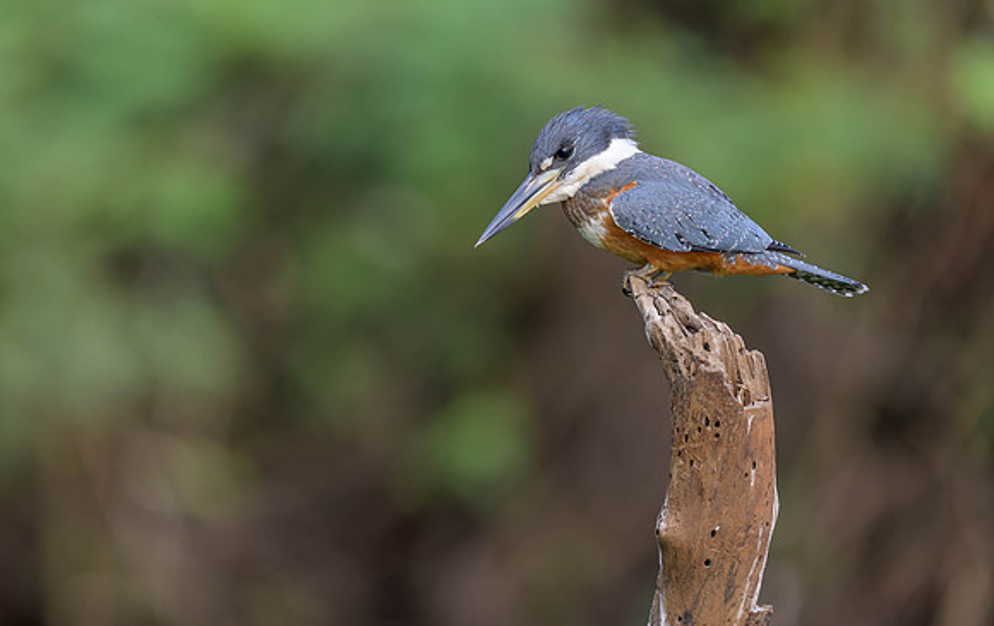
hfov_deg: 4.2
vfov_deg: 2.7
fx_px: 13468
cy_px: 305
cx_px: 388
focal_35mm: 496
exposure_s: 1/500
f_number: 2.8
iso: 160
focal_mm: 400
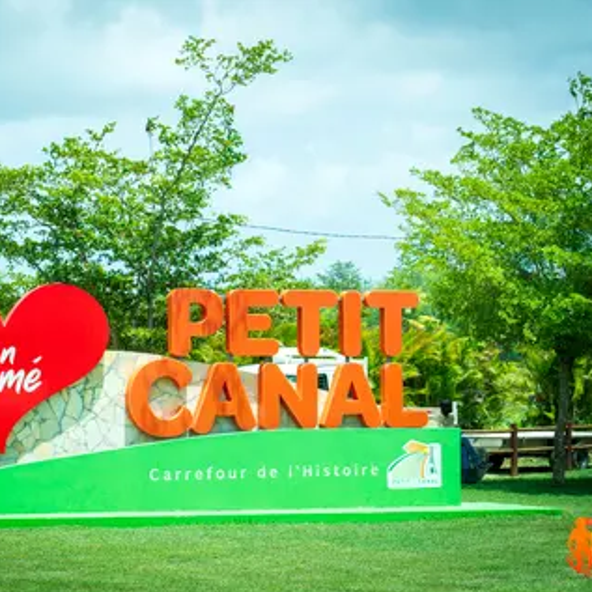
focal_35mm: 135
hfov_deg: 12.9
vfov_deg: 12.9
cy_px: 296
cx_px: 222
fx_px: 2612
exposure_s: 1/320
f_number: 16
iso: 800
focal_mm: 105
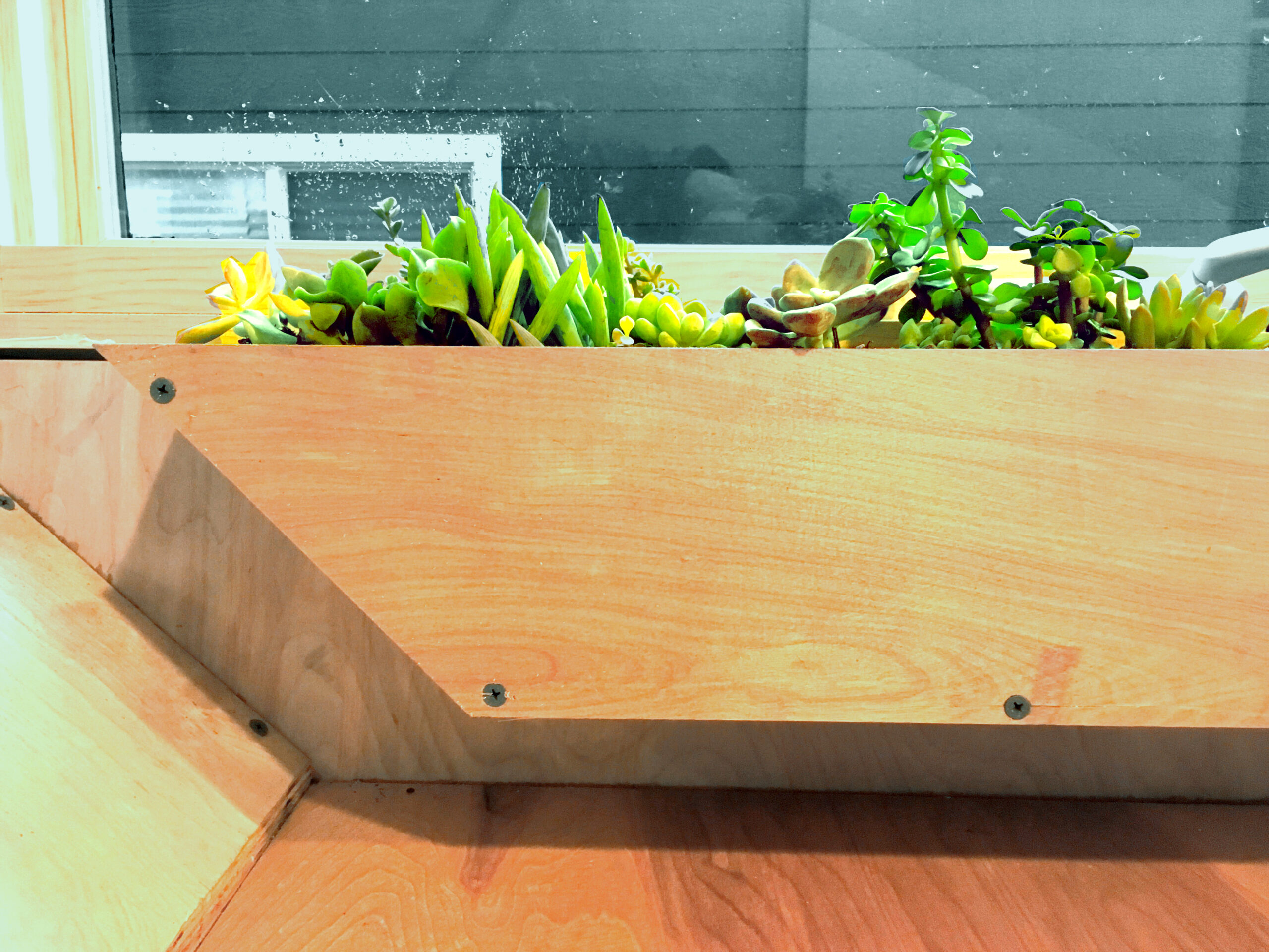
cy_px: 476
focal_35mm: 29
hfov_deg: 61.7
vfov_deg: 48.2
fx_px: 1063
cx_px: 634
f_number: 2.2
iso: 200
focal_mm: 4.15
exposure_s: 1/30
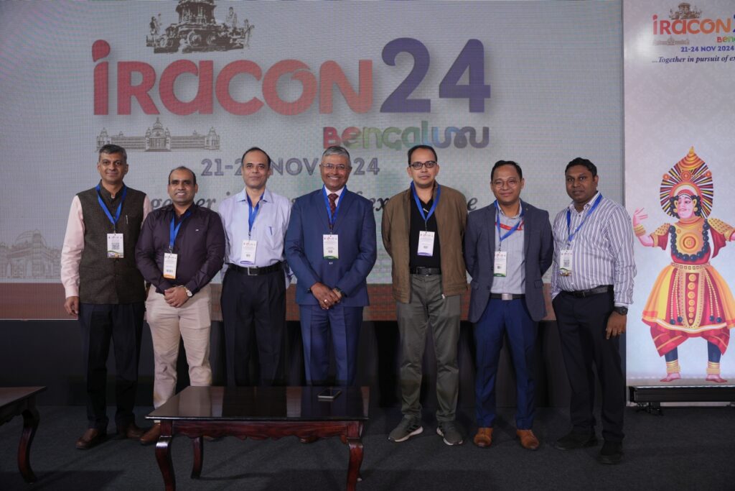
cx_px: 368
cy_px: 246
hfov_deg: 58.9
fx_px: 651
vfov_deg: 41.2
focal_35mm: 32
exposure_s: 1/160
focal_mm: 31.9
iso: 320
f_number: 4
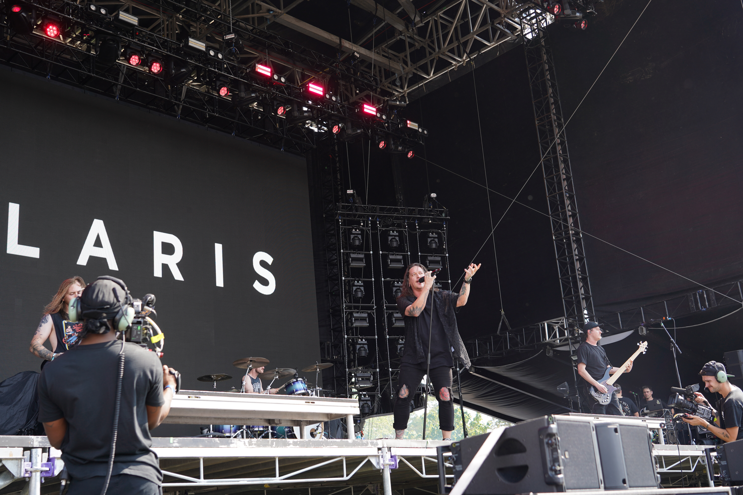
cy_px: 248
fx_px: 846
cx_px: 372
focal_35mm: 41
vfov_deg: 32.6
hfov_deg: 47.4
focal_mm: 41
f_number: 5
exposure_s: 1/125
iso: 100
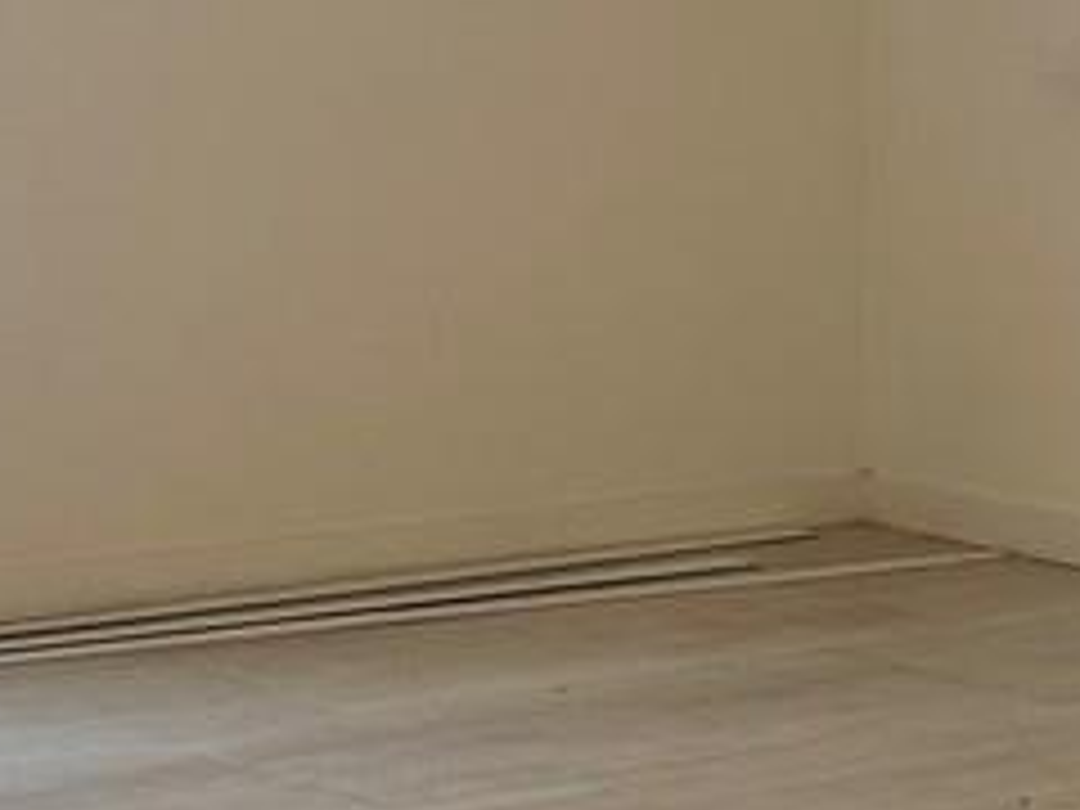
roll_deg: -1.0
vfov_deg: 9.3
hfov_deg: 12.2
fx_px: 4992
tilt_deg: -5.7
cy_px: 216
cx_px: 1179
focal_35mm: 160
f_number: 1.78
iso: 80
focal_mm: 6.86
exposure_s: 1/237
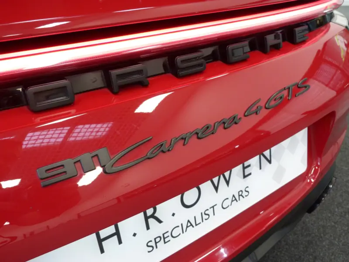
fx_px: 292
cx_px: 174
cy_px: 131
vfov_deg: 48.2
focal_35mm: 29
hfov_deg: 61.7
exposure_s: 1/20
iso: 200
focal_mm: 5.2
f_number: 2.9
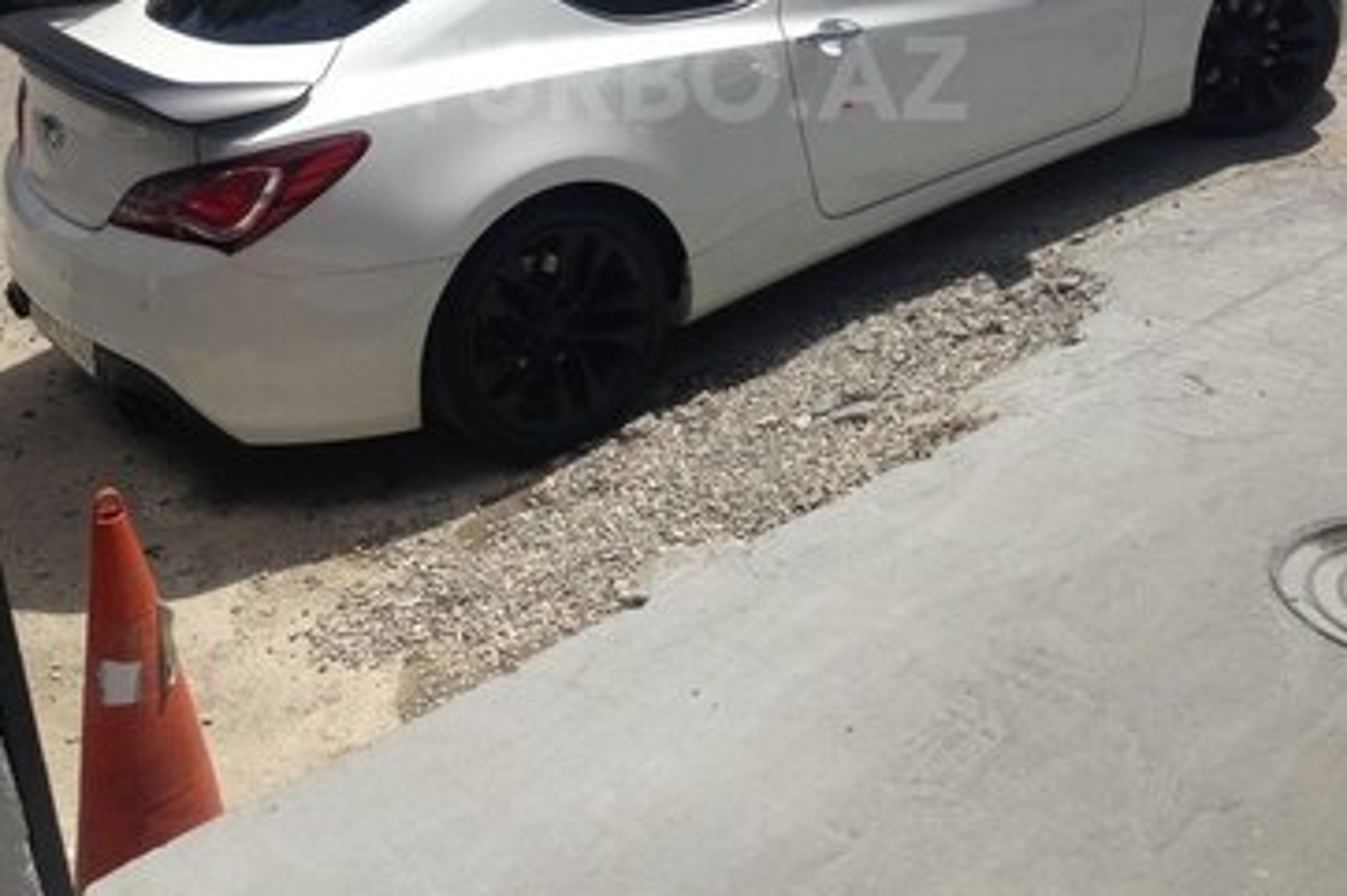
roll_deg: +5.4
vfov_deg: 27.5
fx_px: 1758
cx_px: 681
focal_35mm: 47
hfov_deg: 41.9
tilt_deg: -11.8
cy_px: 78
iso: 50
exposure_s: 1/1938
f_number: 2.4
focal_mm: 4.12
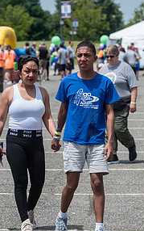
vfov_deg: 9.6
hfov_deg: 6.0
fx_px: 1367
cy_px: 123
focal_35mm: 218
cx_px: 92
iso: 250
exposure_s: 1/2500
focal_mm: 105
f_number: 4.5
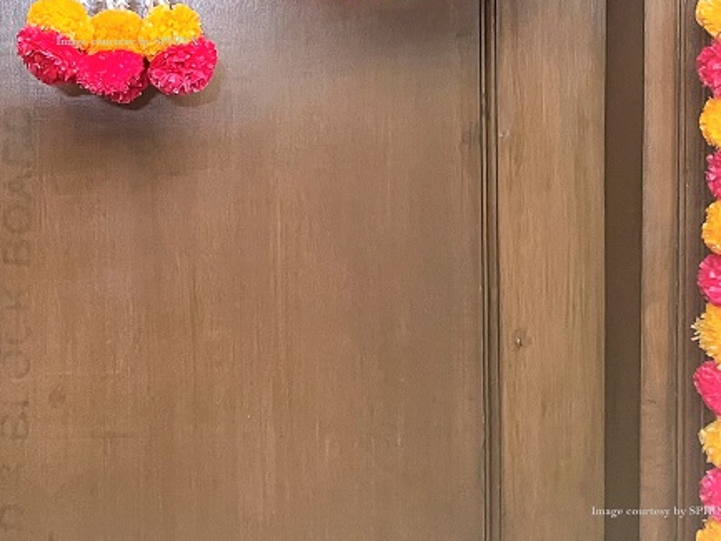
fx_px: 1125
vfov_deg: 26.4
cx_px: 105
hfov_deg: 34.0
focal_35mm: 54
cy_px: 89
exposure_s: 1/33
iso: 400
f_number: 1.6
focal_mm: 4.2
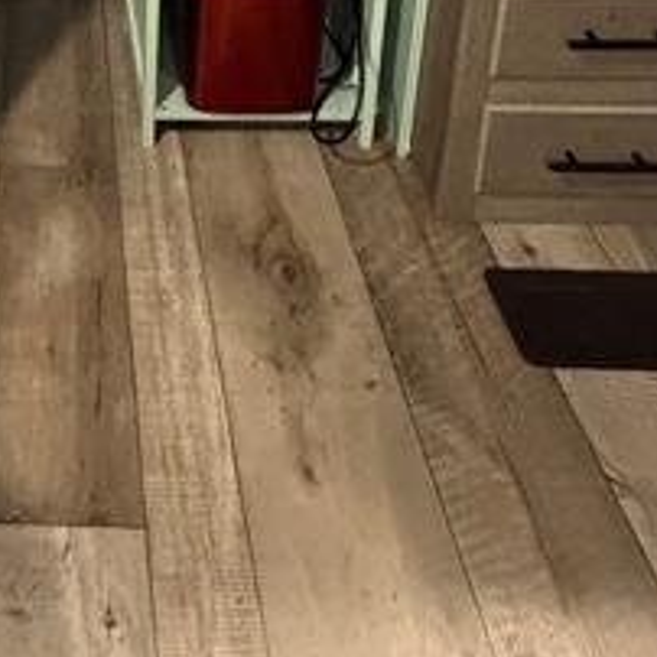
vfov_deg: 25.8
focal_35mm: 47
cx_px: 33
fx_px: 1009
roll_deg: -1.7
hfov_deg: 33.6
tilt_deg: -17.1
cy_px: -351
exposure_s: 1/60
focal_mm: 2.22
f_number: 2.2
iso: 1000
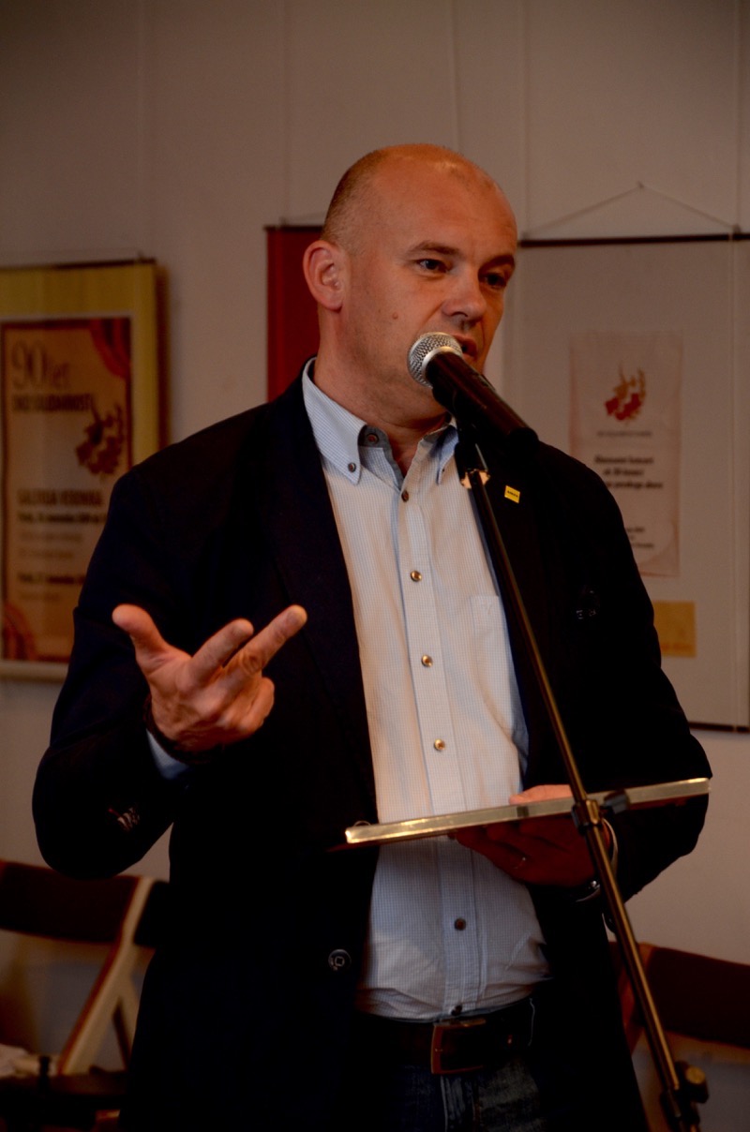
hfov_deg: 8.7
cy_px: 566
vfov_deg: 13.1
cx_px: 375
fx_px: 4944
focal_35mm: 158
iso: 640
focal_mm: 105
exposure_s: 1/60
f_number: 6.3
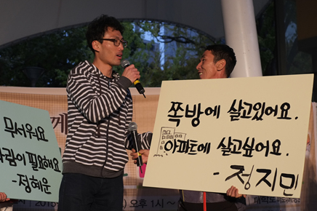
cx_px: 130
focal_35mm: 73
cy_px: 108
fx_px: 642
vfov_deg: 18.6
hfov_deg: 27.7
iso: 800
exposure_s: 1/125
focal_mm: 35
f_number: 4
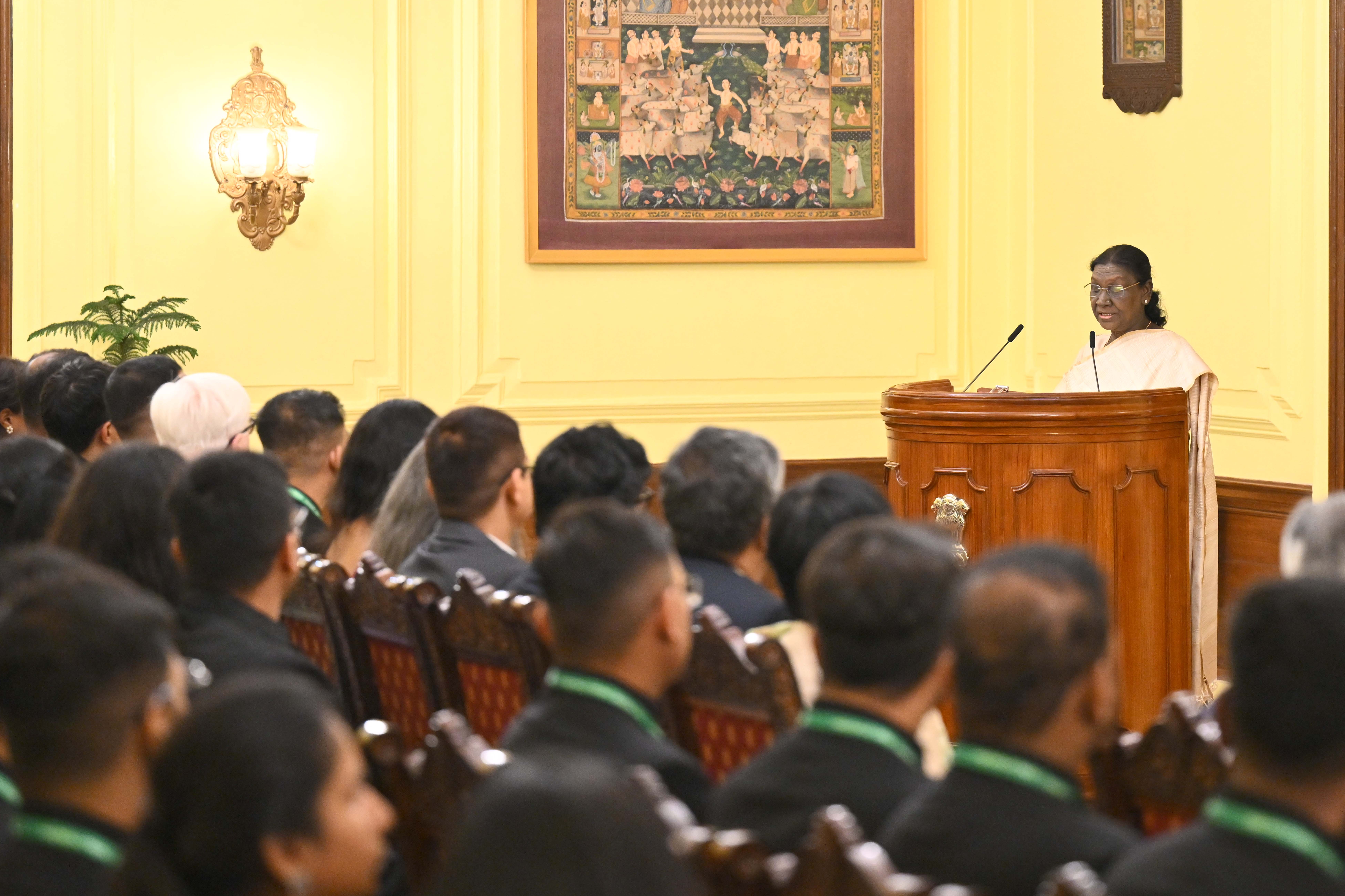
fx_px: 3624
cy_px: 446
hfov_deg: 21.0
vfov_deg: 14.1
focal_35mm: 97
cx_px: 699
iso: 2500
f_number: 2.8
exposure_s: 1/200
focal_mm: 92
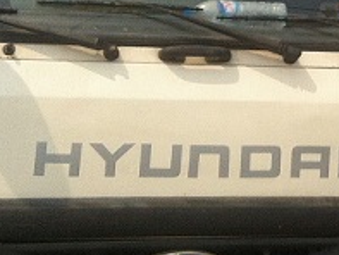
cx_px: 530
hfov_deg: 11.7
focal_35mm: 161
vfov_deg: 9.0
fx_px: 1578
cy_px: -134
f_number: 2.8
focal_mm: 3.85
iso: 80
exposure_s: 1/1508
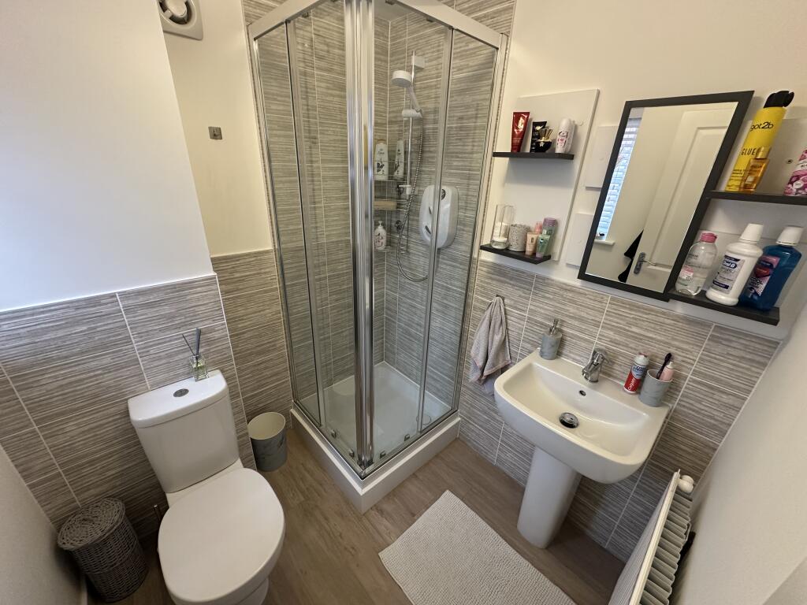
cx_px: 404
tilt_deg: -23.5
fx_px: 326
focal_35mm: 14
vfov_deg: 85.7
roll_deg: -2.0
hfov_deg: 102.1
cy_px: 302
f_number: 2.2
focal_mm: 2.22
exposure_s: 1/100
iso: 200
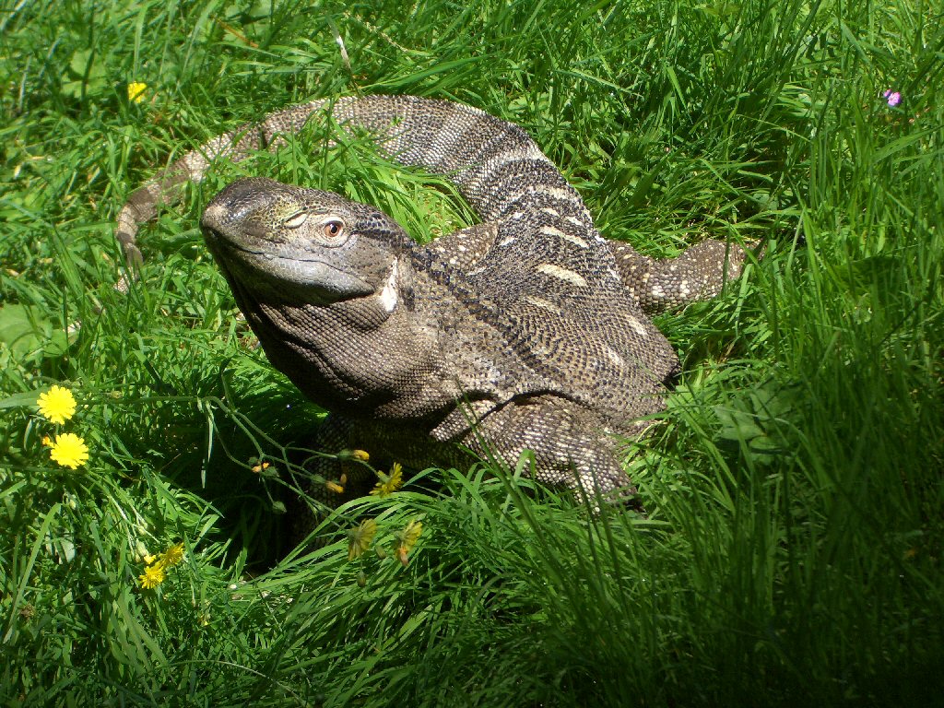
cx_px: 472
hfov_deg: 18.7
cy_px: 354
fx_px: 2863
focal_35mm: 105
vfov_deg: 14.1
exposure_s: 1/320
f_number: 4.8
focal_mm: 17.4
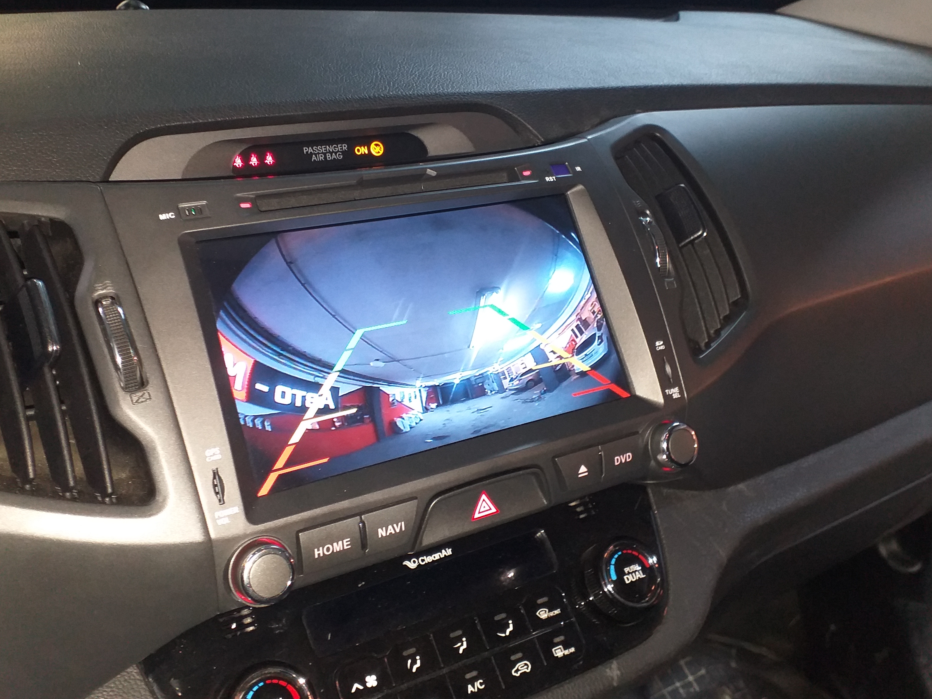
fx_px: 942
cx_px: 454
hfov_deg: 52.6
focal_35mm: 35
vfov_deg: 40.5
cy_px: 284
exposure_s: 1/33
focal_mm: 3.6
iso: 160
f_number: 1.9
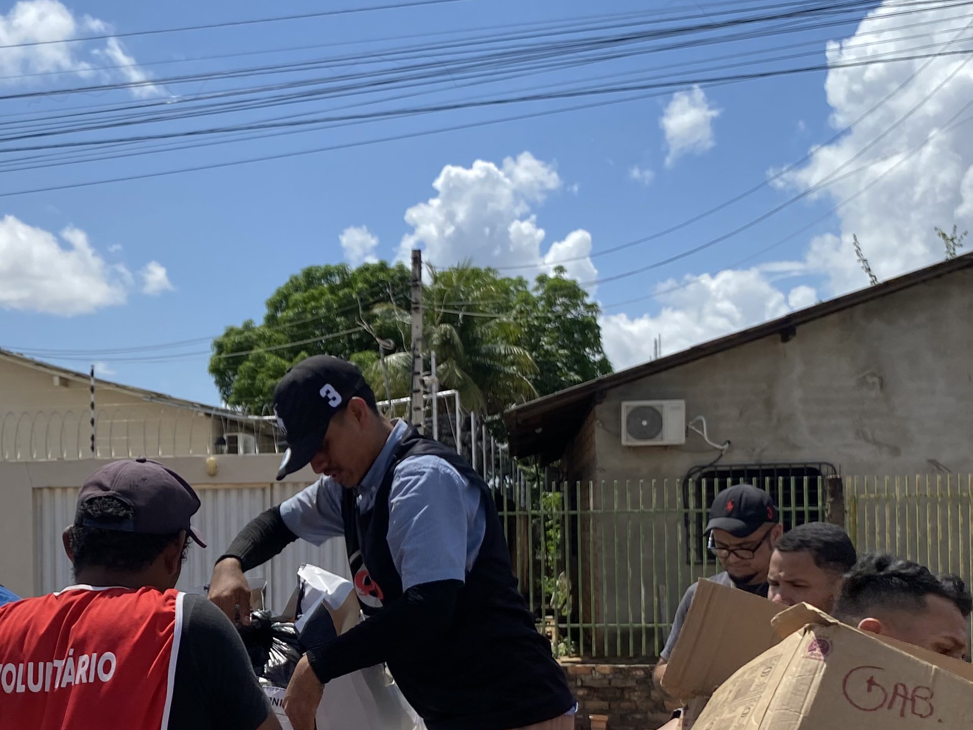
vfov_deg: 26.2
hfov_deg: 33.5
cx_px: 147
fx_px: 1546
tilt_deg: -0.4
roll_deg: +0.1
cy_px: 555
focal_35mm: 55
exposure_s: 1/2410
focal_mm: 4.25
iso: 32
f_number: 1.8
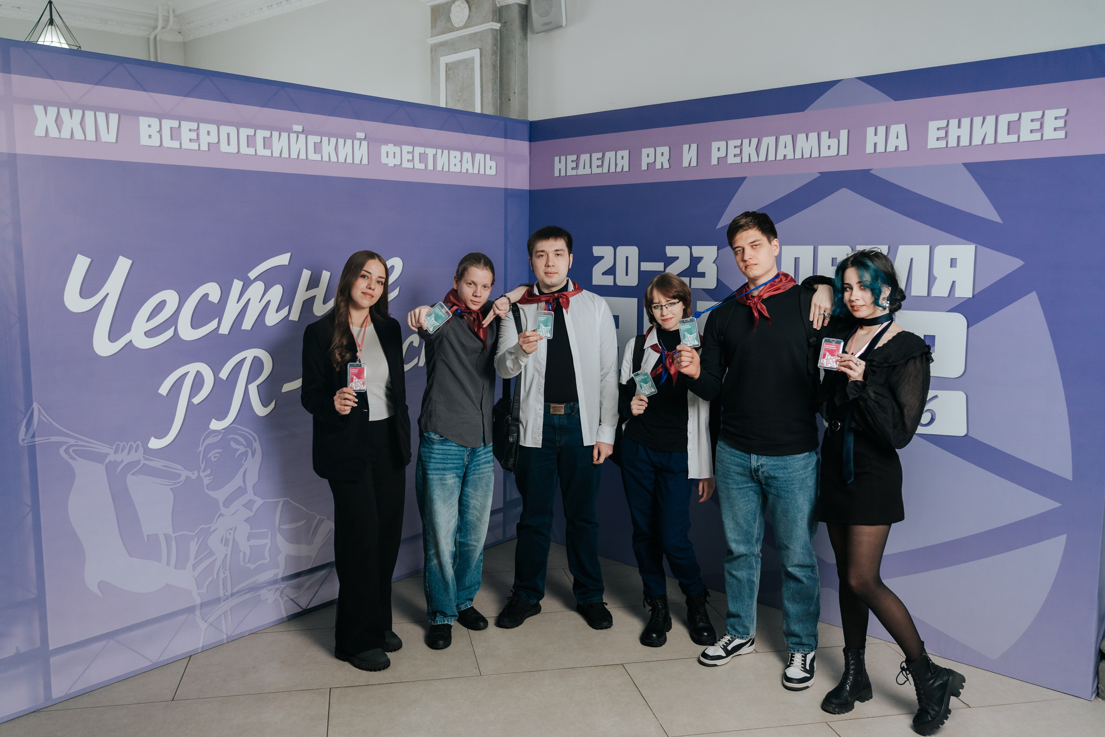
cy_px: 353
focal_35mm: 30
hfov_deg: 62.7
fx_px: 907
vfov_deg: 44.2
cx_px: 528
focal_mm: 28
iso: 800
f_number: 2.8
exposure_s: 1/160
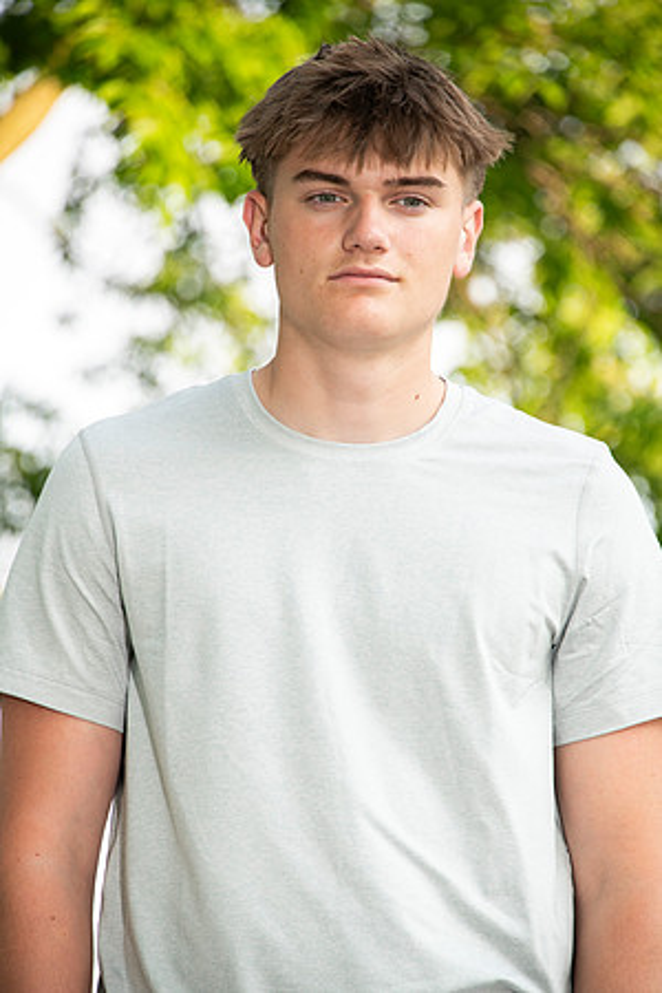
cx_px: 331
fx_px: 8274
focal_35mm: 300
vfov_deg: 6.9
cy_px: 496
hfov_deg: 4.6
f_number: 7.1
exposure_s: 1/160
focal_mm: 300
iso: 320
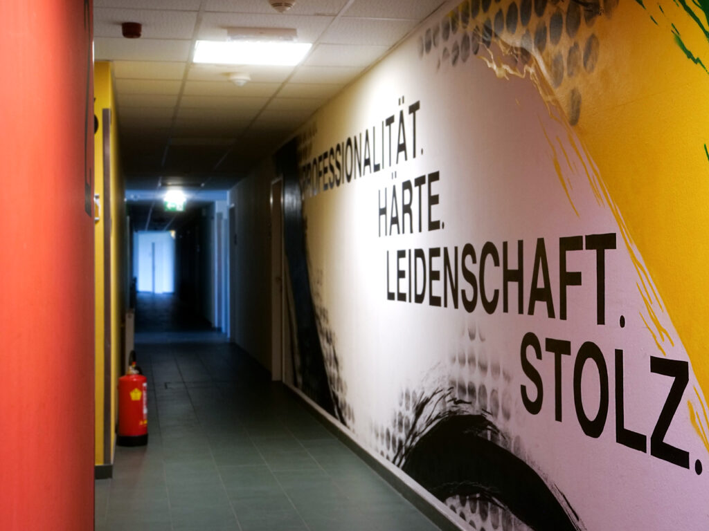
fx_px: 1106
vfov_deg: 27.0
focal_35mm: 54
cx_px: 354
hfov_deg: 35.5
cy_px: 266
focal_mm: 27
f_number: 3.6
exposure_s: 1/60
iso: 1000
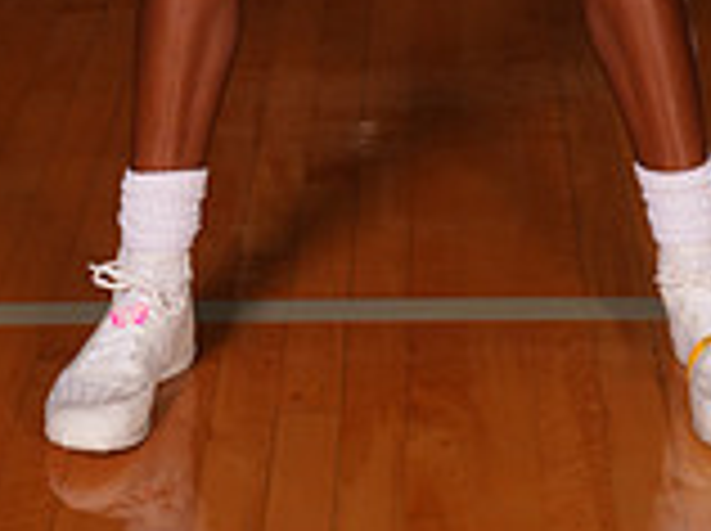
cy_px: -738
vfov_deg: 9.2
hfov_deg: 13.6
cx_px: 331
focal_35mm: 145
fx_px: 2974
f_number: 6.3
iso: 100
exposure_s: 1/100
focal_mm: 41
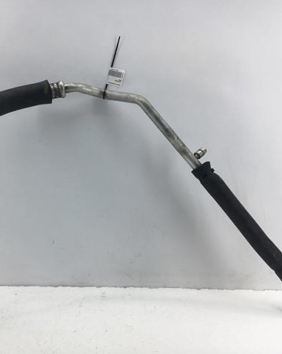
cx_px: 87
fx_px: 397
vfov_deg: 48.0
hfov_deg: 38.5
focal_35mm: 38
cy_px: 177
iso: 25
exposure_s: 1/264
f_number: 2.2
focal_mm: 4.15
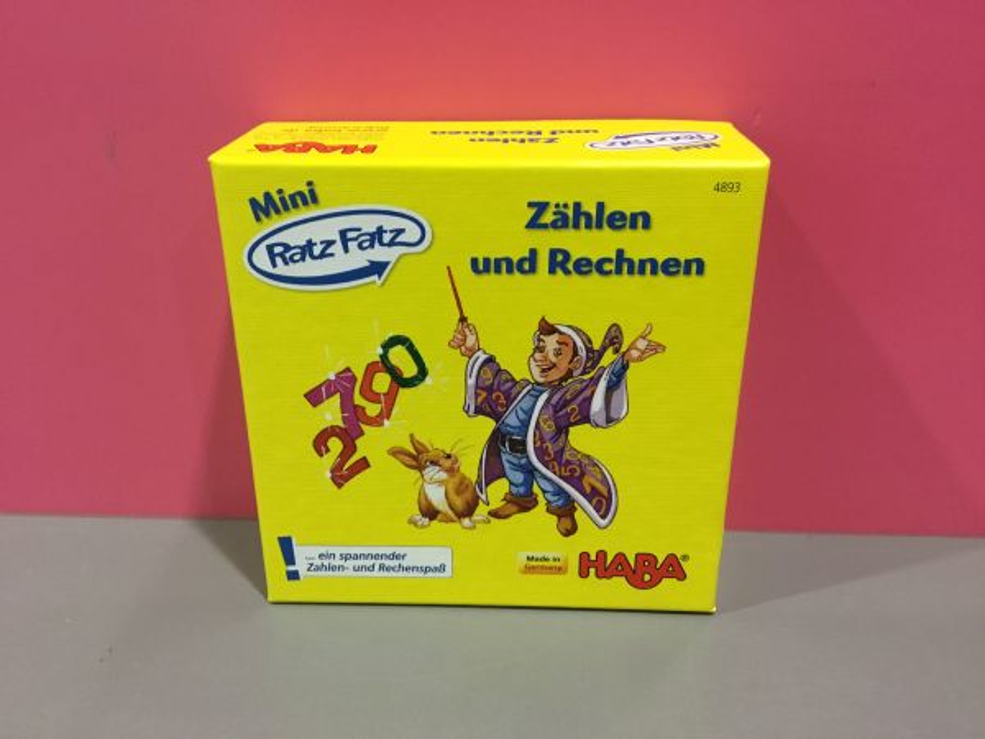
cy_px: 370
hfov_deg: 58.4
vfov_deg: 45.4
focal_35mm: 31
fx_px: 882
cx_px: 492
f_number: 2.4
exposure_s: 1/33
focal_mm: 3.3
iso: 250
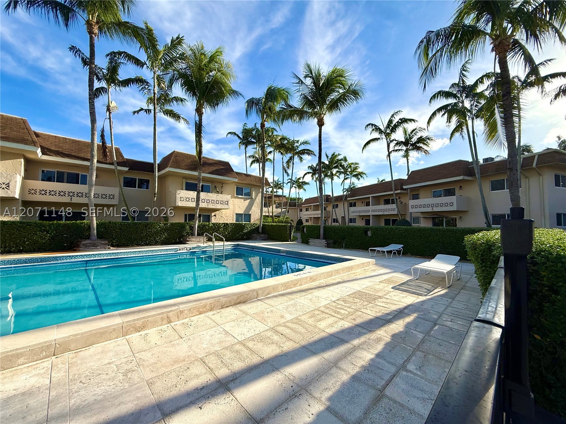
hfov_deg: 102.1
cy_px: 212
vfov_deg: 85.7
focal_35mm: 14
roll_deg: -0.9
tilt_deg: +2.8
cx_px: 283
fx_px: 229
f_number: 2.2
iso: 50
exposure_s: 1/1961
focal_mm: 2.22
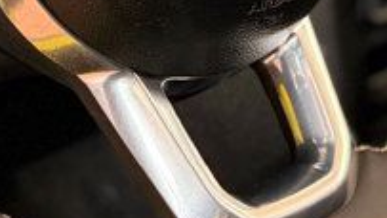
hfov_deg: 16.3
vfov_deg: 8.9
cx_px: 206
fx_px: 1354
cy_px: -153
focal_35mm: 132
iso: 250
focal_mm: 6.76
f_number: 1.78
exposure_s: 1/60
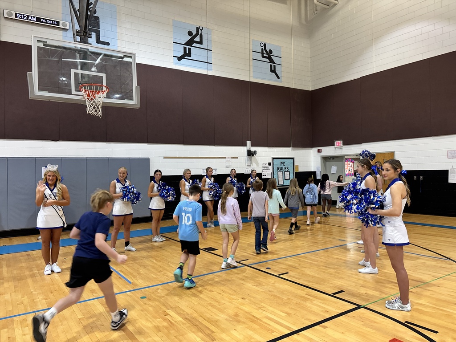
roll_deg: +1.5
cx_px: 228
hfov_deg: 67.3
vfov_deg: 53.1
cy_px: 171
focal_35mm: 26
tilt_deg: -2.2
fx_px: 343
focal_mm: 5.96
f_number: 1.6
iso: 160
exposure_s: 1/60
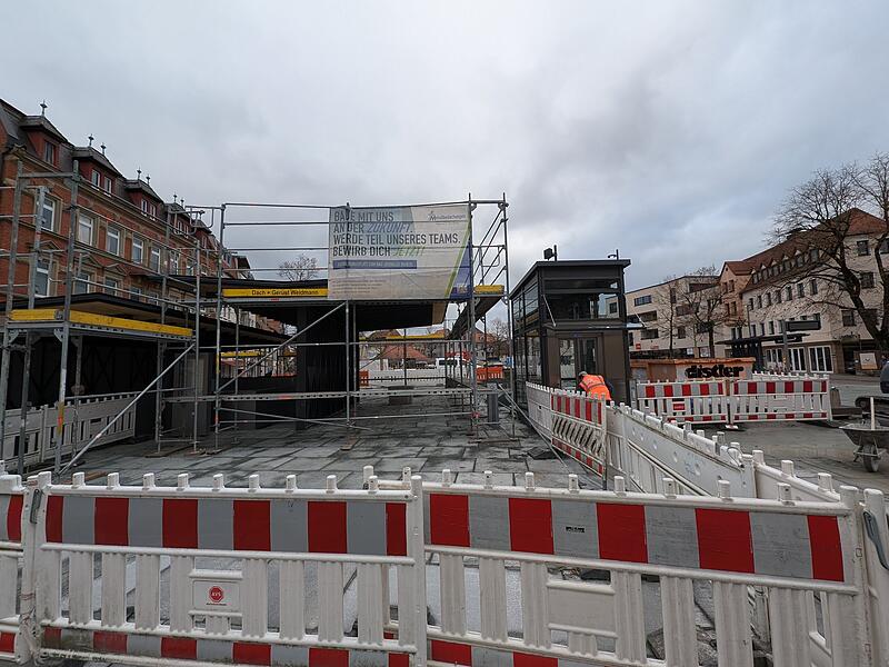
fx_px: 334
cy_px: 334
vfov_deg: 89.9
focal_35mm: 13
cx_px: 444
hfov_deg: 106.2
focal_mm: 1.95
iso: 48
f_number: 2.2
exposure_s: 1/387
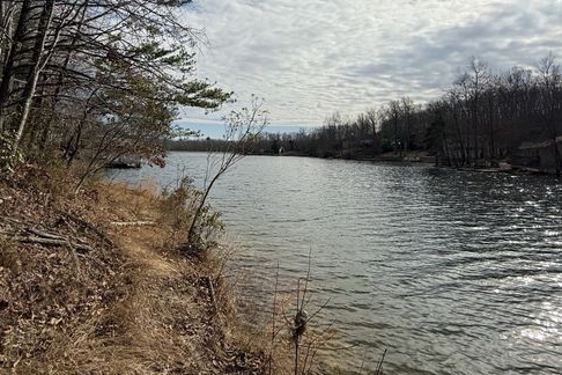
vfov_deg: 60.9
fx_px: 312
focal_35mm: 20
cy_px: 136
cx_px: 274
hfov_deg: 84.0
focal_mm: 2.22
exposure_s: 1/6173
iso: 50
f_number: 2.2
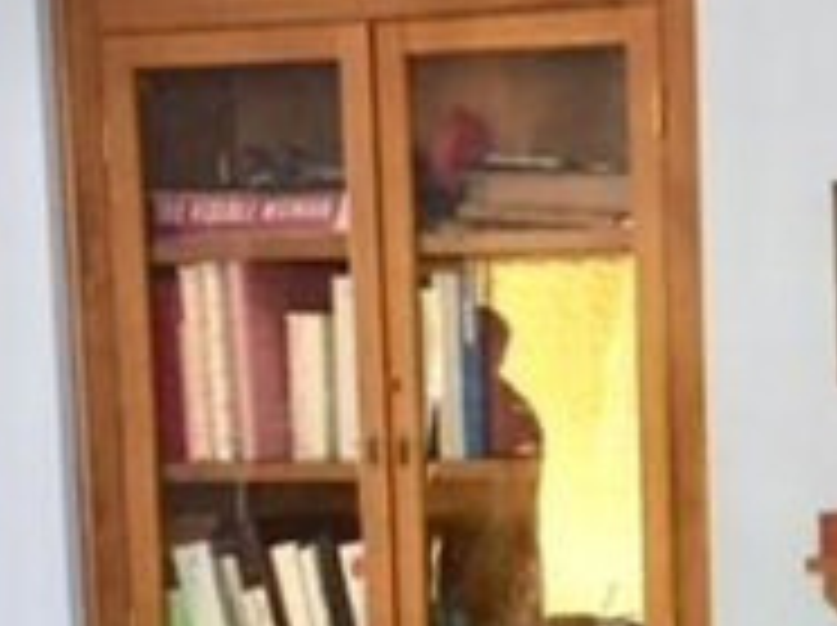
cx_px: 932
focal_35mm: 100
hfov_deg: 18.9
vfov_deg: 14.5
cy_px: 644
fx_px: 2415
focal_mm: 4.15
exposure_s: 1/17
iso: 250
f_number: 2.2
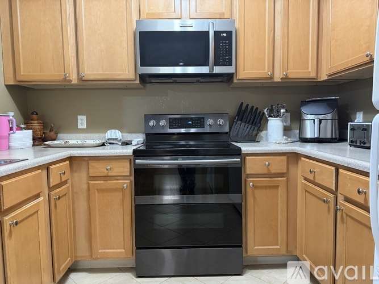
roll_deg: +0.7
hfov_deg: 71.6
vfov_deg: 56.8
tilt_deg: -3.9
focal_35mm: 24
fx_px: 263
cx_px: 190
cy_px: 142
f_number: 1.78
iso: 640
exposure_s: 1/60
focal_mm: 6.76
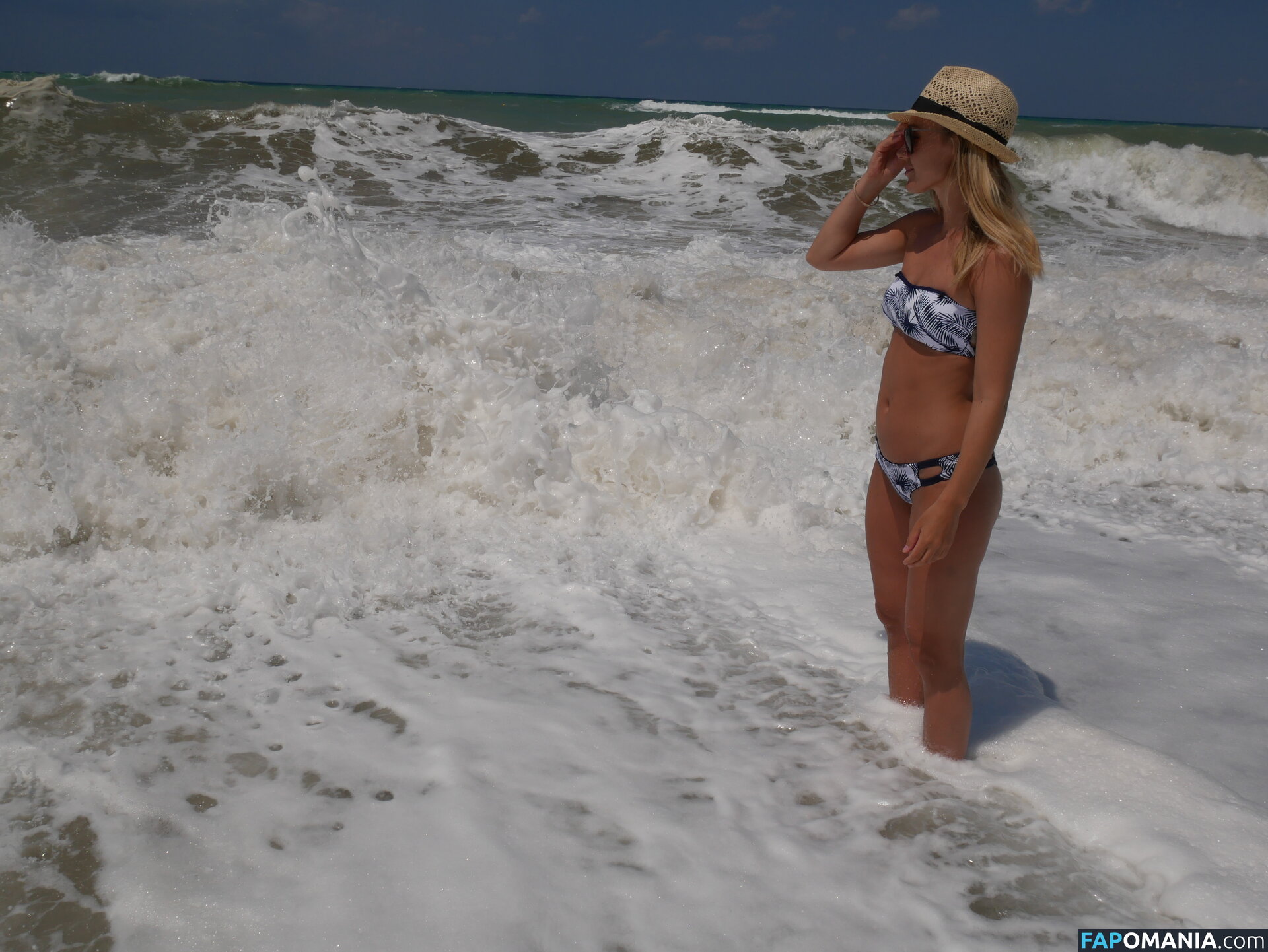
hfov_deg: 56.8
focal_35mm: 32
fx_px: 1173
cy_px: 476
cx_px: 634
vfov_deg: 44.2
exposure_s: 1/1600
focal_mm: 16
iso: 200
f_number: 11
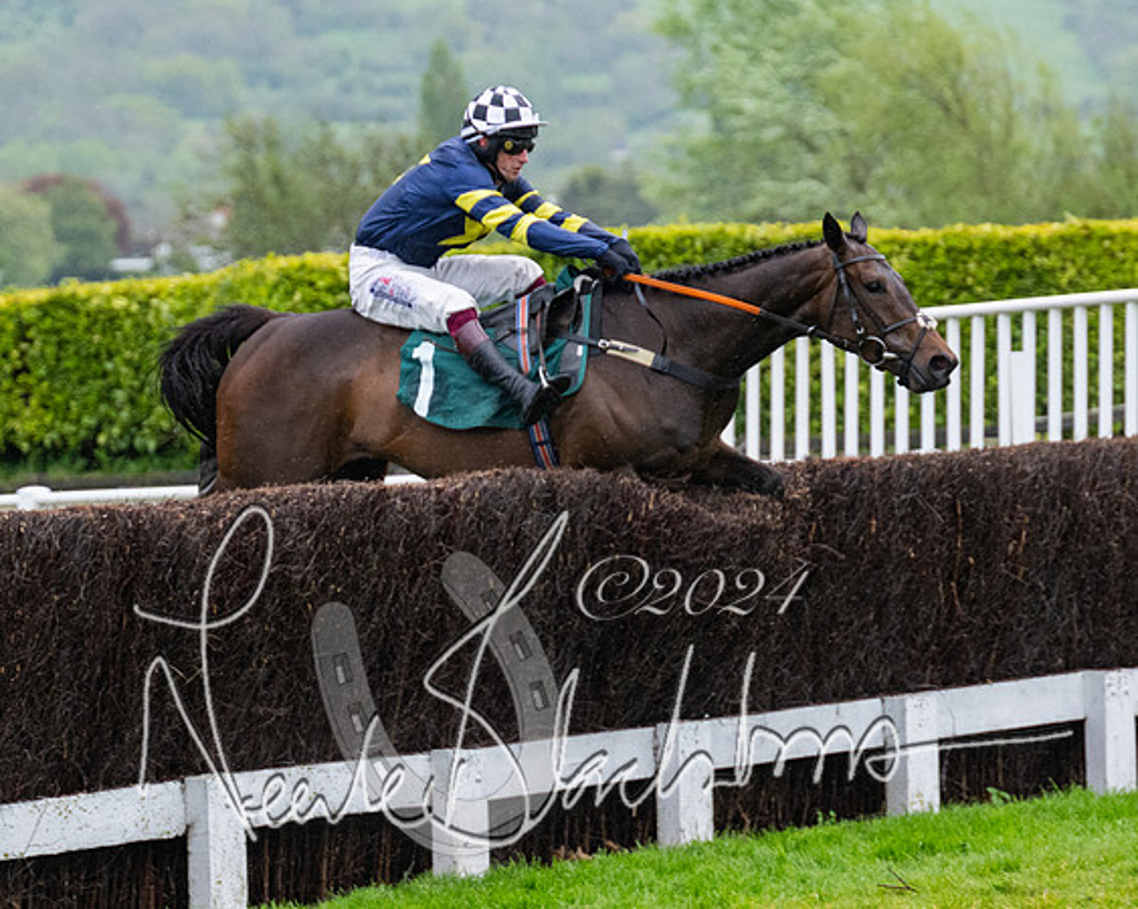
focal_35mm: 262
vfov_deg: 5.9
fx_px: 8837
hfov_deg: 7.4
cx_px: 619
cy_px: 524
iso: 1000
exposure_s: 1/1250
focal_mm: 135
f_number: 4
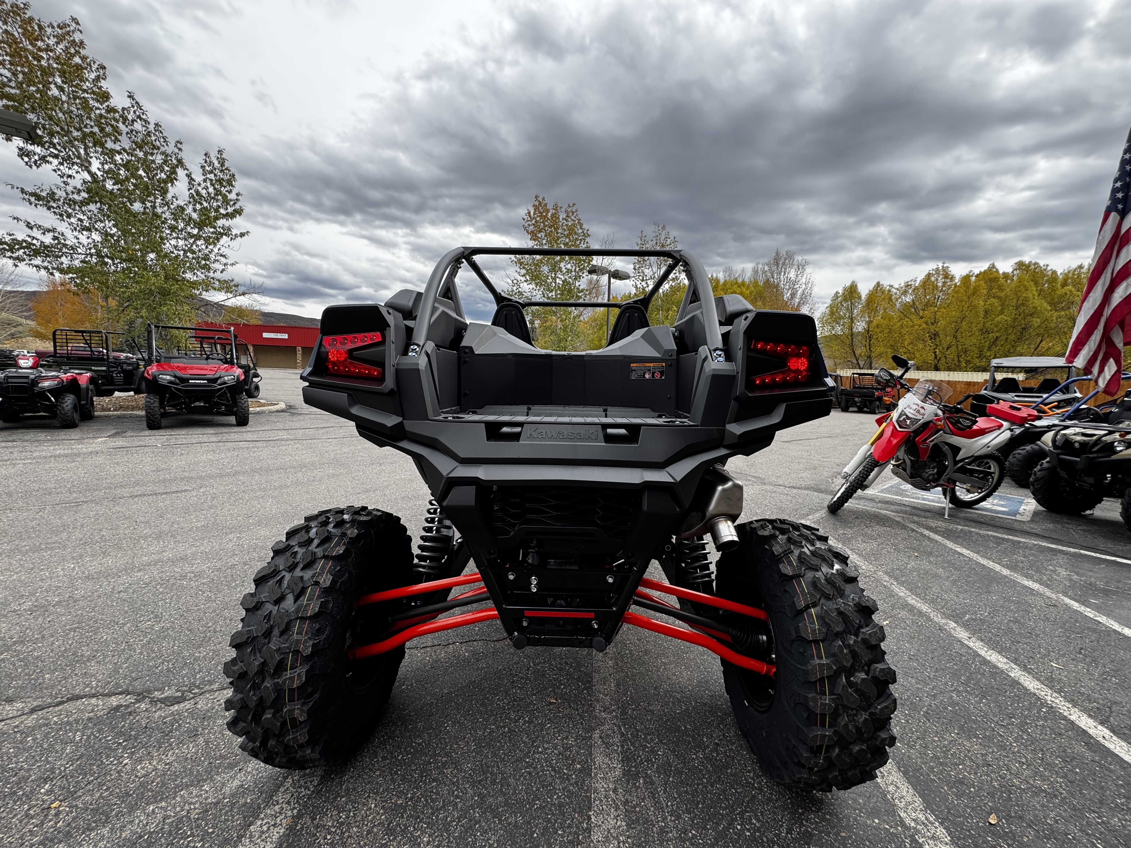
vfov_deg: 85.7
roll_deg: -1.7
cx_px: 566
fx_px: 457
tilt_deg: -7.0
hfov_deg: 102.1
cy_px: 424
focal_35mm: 14
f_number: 2.2
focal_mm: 2.22
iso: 40
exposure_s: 1/349
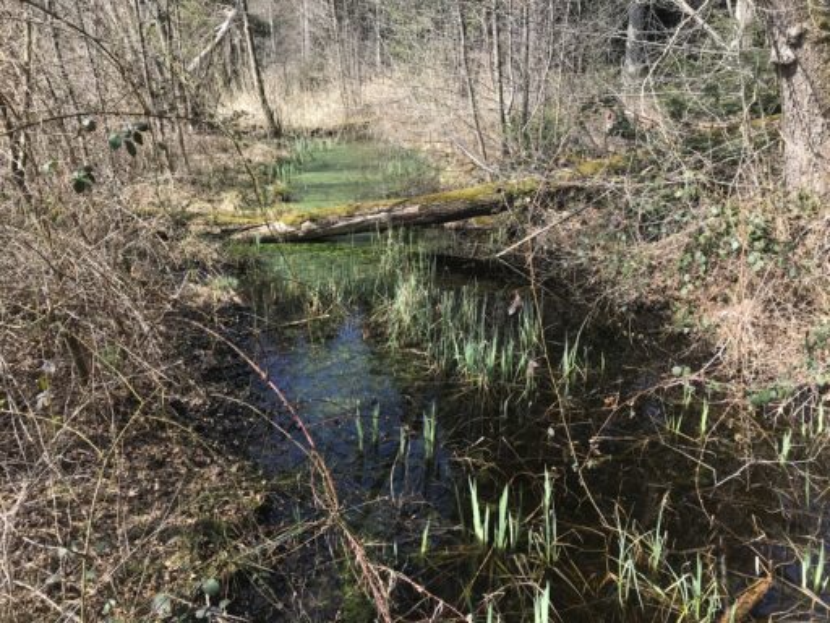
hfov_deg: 63.4
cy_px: 312
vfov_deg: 49.7
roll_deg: -1.3
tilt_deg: -17.8
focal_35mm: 28
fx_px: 671
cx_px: 415
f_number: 1.8
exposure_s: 1/476
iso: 20
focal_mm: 3.99
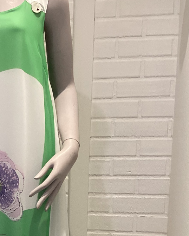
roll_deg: +0.4
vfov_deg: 25.6
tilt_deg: -8.9
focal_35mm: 72
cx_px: -6
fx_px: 503
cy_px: 213
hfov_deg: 20.5
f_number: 2.4
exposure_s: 1/50
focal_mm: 3.3
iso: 160
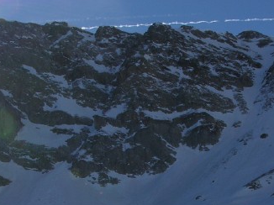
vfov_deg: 13.2
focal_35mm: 110
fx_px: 870
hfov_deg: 17.9
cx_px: 171
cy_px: 228
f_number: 8
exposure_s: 1/390
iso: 50
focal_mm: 8.9
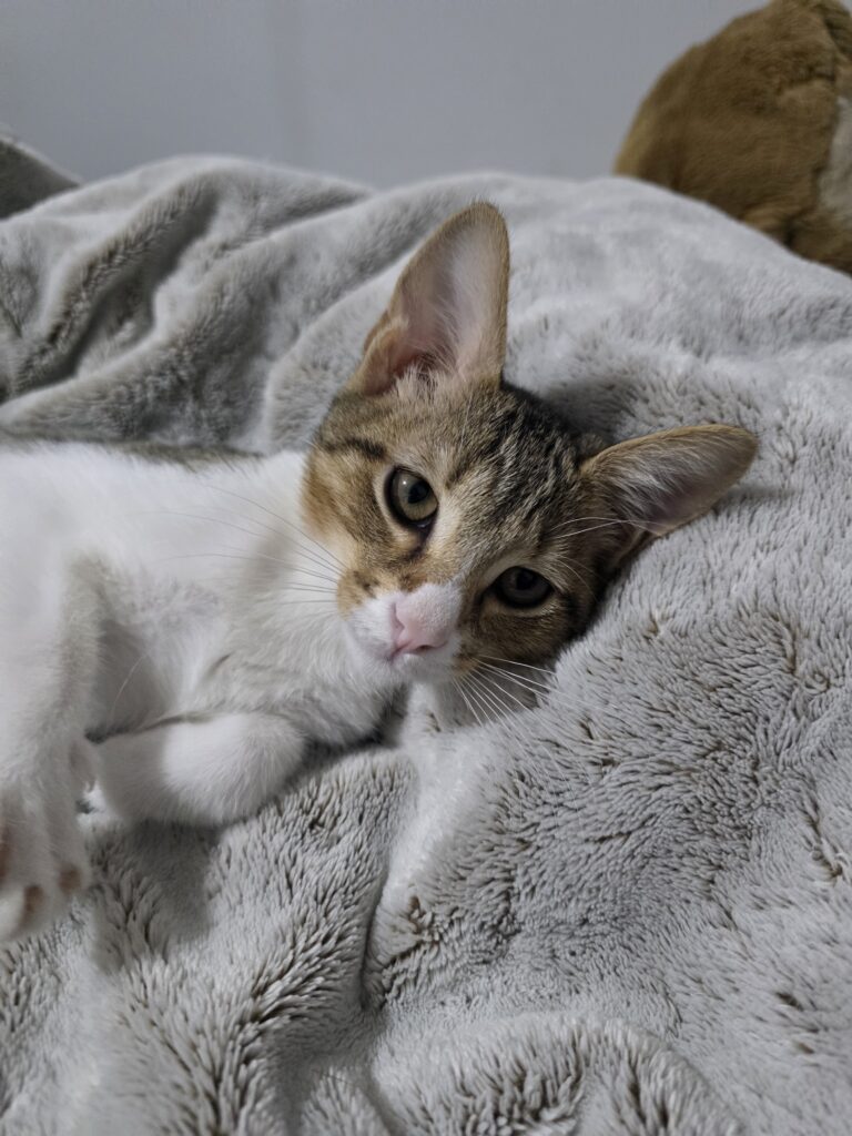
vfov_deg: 73.9
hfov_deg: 58.9
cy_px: 568
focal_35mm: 23
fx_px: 755
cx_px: 426
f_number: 1.7
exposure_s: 1/120
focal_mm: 6.3
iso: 1250
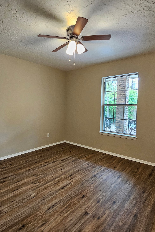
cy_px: 114
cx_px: 63
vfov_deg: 86.9
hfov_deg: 64.1
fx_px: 123
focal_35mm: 19
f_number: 2.2
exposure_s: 1/60
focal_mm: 2.2
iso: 320
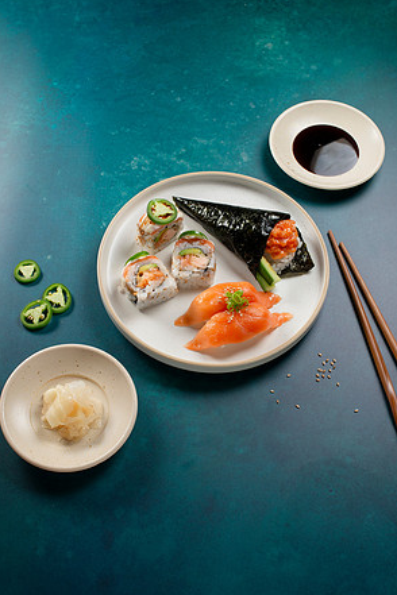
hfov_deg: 26.5
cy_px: 295
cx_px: 198
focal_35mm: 51
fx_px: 844
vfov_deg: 38.9
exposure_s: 1/200
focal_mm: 50
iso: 250
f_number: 9
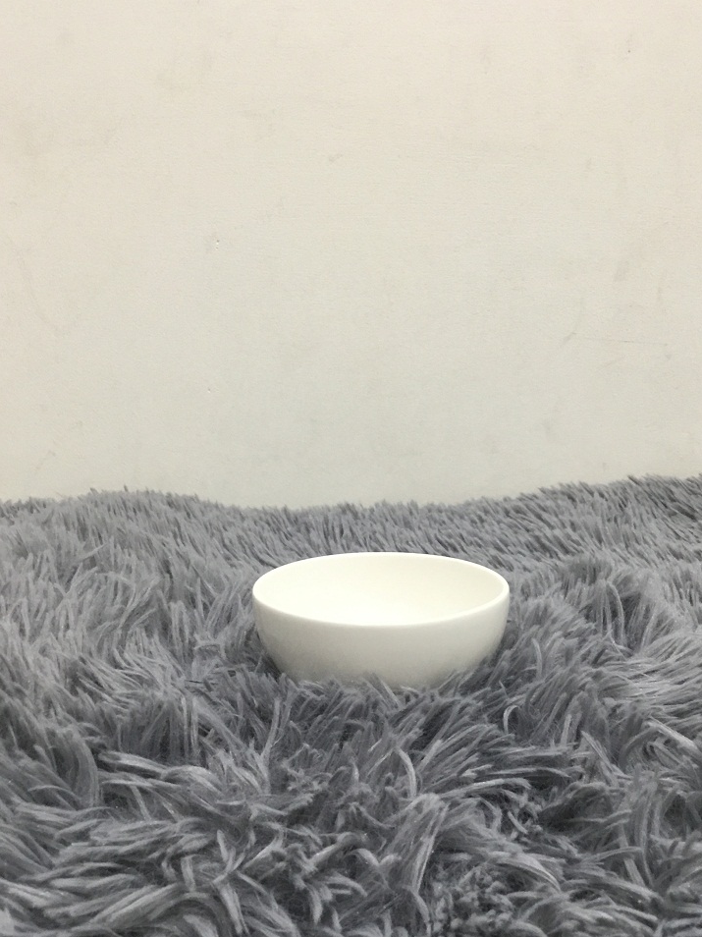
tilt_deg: -12.8
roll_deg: +1.3
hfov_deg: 36.8
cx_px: 378
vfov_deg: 47.6
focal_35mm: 39
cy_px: 558
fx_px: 1055
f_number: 2.4
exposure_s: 1/30
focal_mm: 3.3
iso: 100
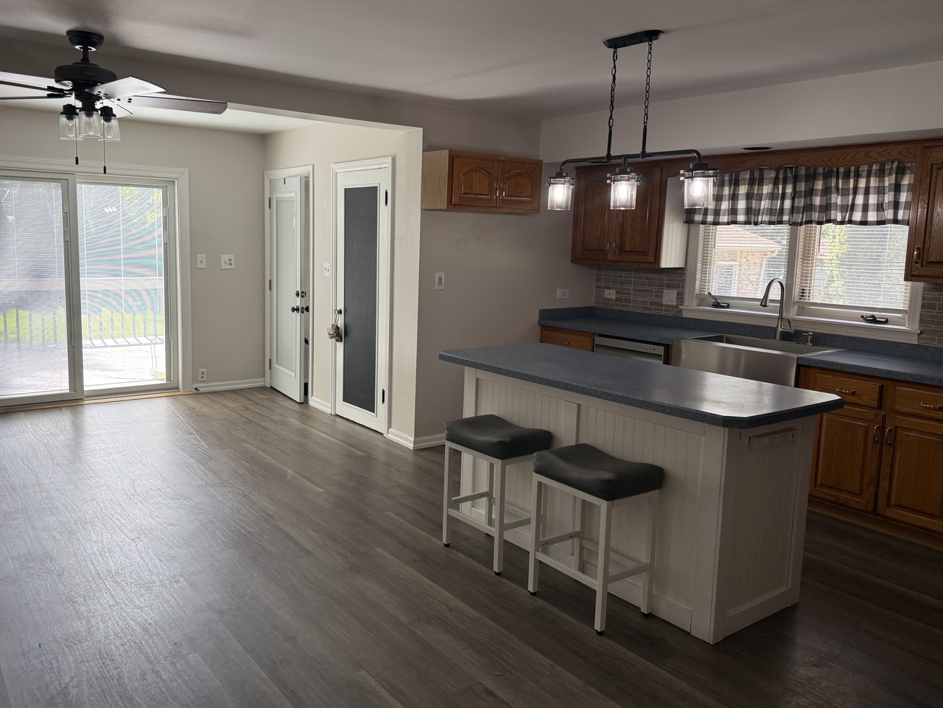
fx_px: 736
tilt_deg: -6.9
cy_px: 343
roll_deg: -1.6
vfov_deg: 51.3
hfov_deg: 65.2
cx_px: 430
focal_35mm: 27
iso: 125
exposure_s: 1/227
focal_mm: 6.76
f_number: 1.78
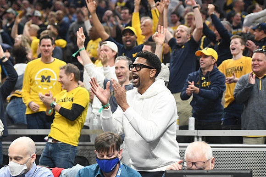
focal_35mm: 98
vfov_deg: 13.9
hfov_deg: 20.8
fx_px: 724
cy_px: 88
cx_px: 133
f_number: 2.8
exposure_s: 1/640
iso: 3200
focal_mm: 82
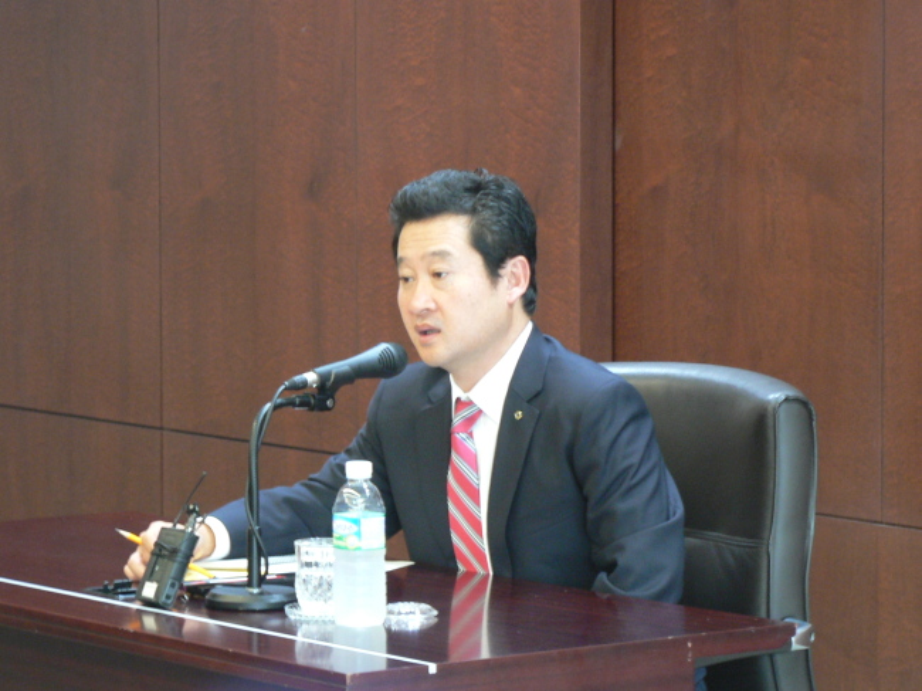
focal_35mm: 171
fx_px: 4553
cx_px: 461
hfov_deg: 11.6
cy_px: 346
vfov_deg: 8.7
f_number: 3.3
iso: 200
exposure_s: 1/4
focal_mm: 28.6
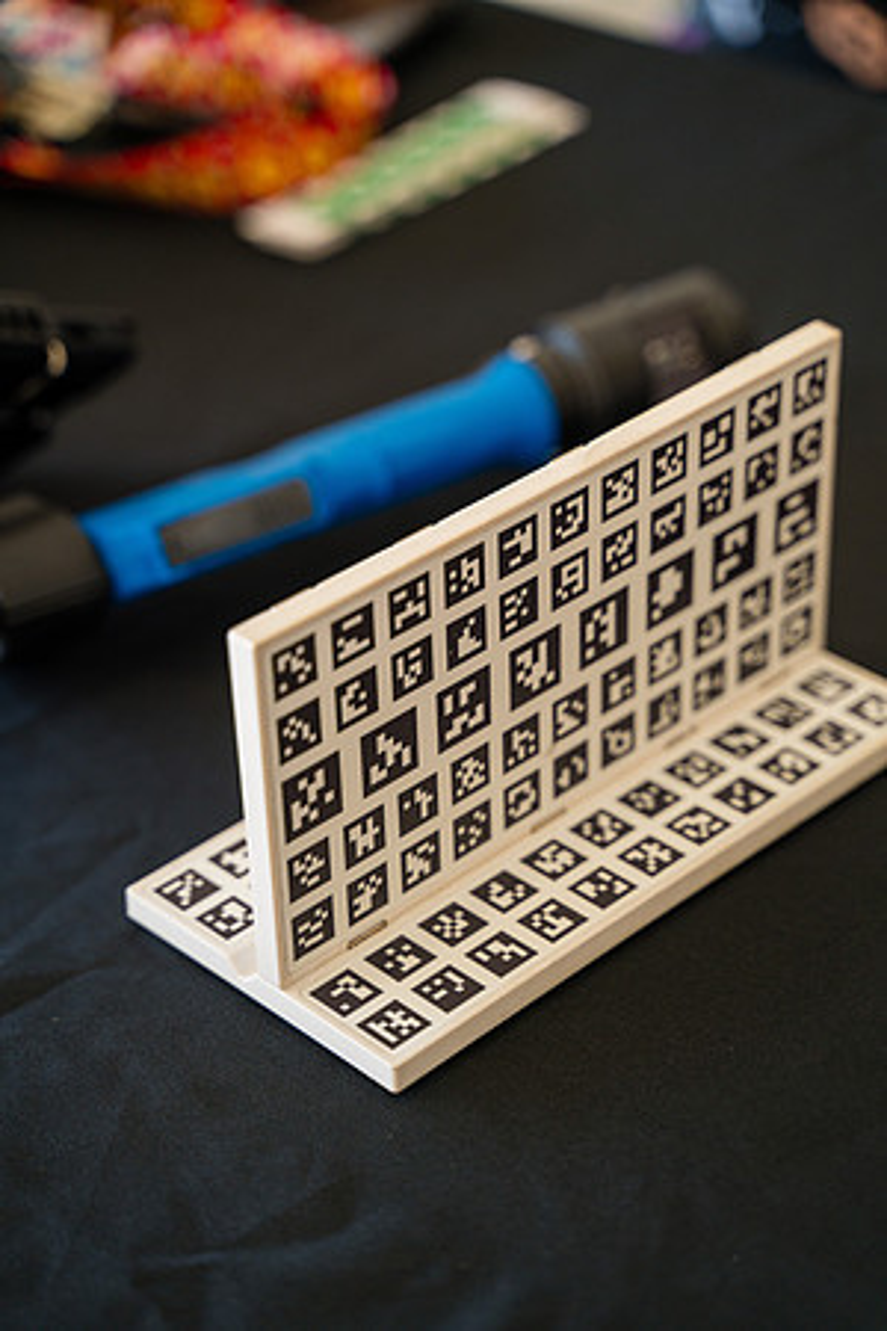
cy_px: 666
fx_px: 2772
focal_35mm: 75
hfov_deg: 18.2
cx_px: 444
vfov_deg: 27.0
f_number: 3.2
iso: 400
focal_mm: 75
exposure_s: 1/400
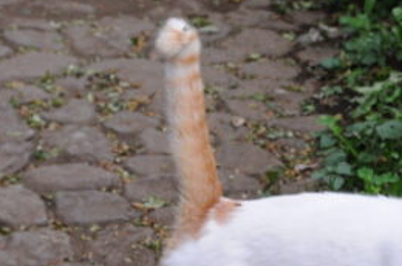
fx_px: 1582
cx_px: 526
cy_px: 213
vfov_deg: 9.6
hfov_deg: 13.9
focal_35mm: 142
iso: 200
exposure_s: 1/125
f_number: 4
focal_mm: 32
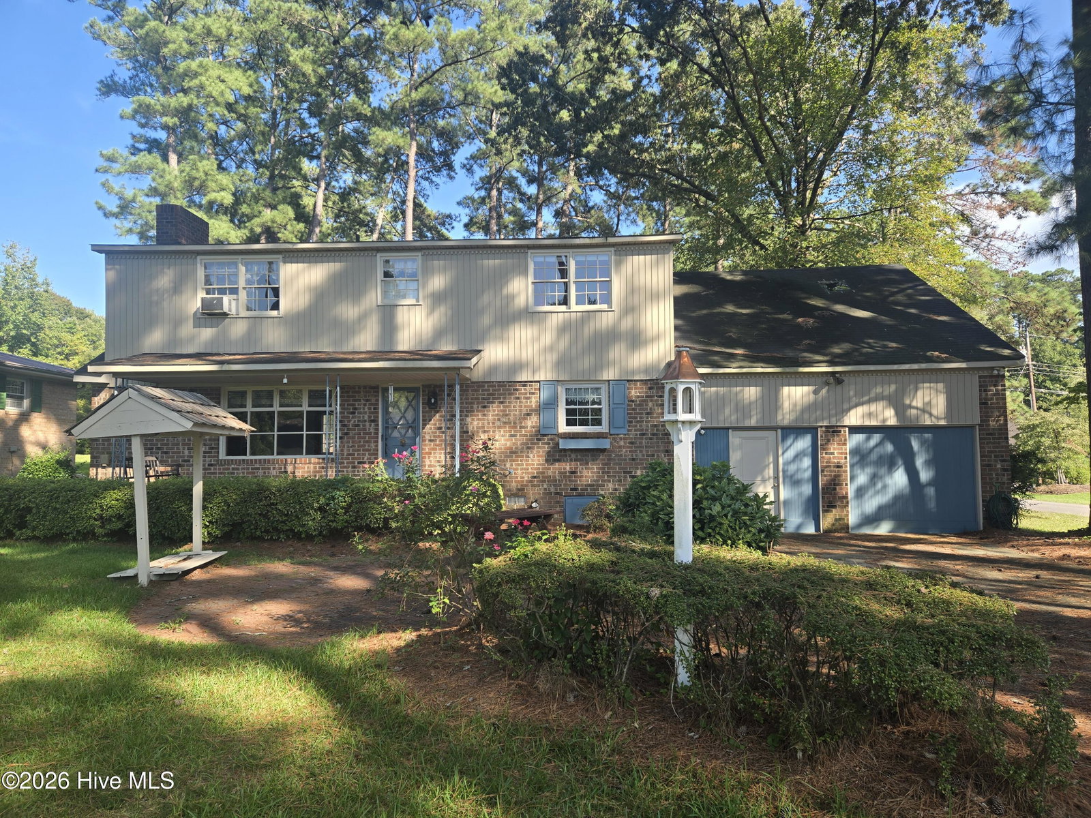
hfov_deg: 73.9
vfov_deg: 58.9
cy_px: 409
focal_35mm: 23
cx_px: 546
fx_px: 725
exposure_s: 1/444
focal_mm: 5.4
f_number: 1.8
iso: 25
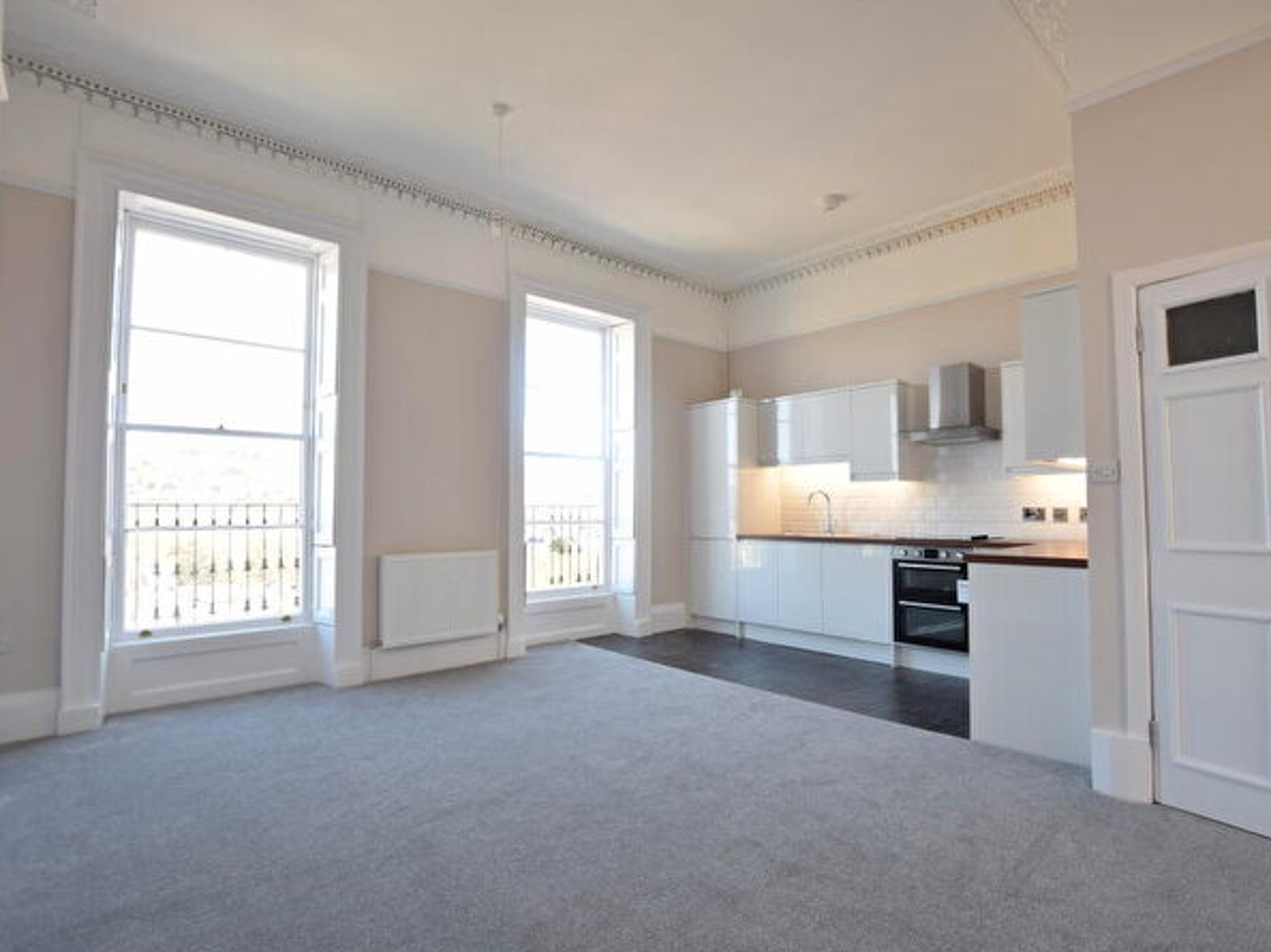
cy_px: 485
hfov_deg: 90.6
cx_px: 713
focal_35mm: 17
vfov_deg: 74.7
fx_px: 624
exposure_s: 1/30
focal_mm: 10
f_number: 4.5
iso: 100
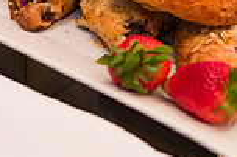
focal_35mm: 145
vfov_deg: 9.4
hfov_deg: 14.1
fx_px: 954
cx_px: 42
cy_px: 82
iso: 400
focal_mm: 38
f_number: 3.2
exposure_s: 1/200
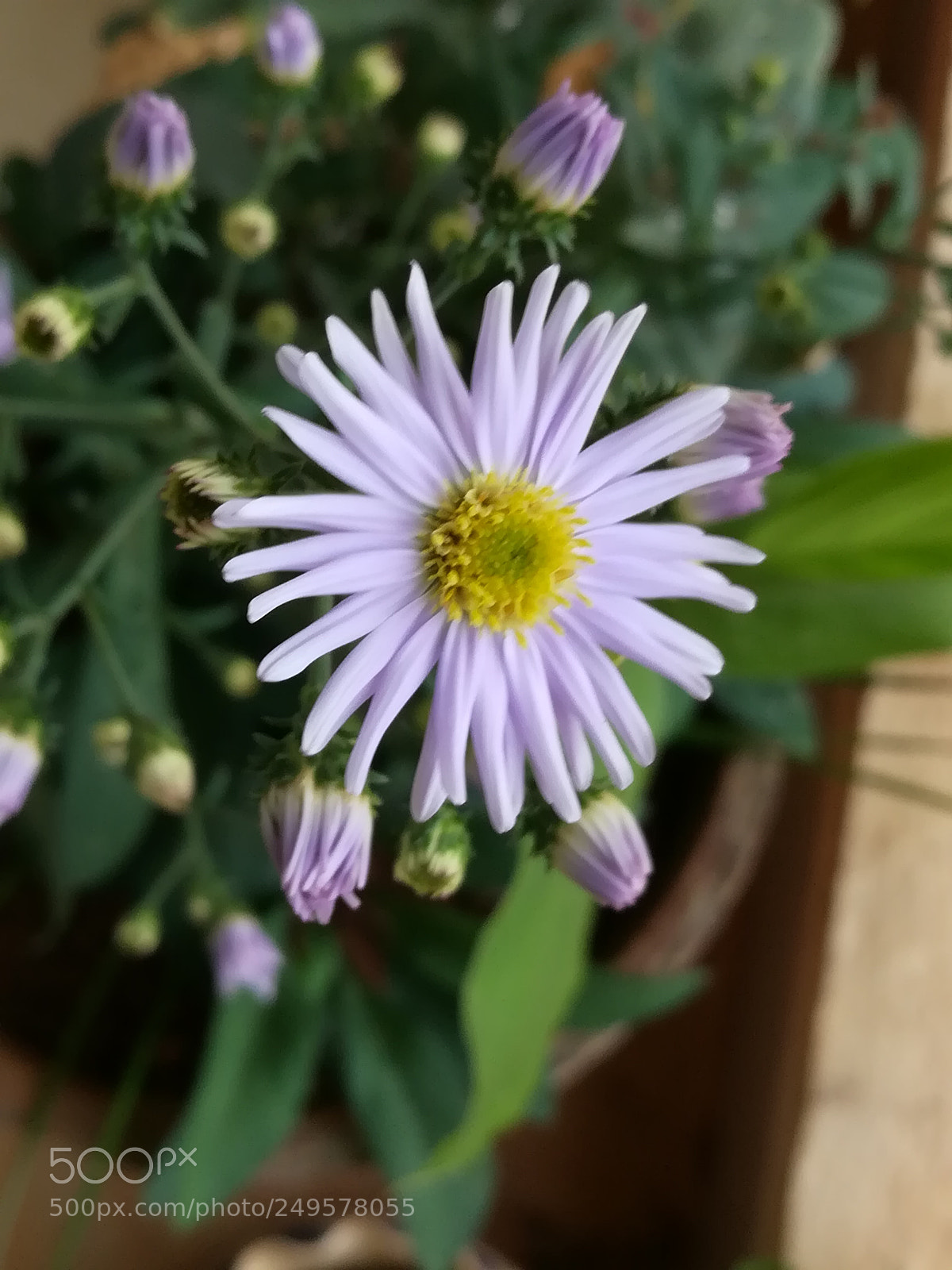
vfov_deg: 42.9
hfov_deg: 32.9
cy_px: 635
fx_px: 1613
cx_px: 476
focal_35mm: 44
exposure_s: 1/50
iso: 64
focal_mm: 3.83
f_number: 2.2
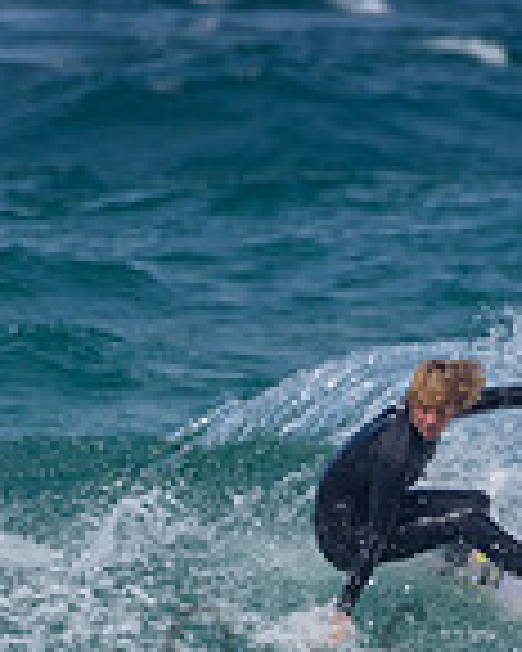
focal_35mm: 2302
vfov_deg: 0.8
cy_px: 510
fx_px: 44455
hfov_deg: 0.7
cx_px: 613
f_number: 5.6
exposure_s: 1/2000
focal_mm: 500
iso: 90
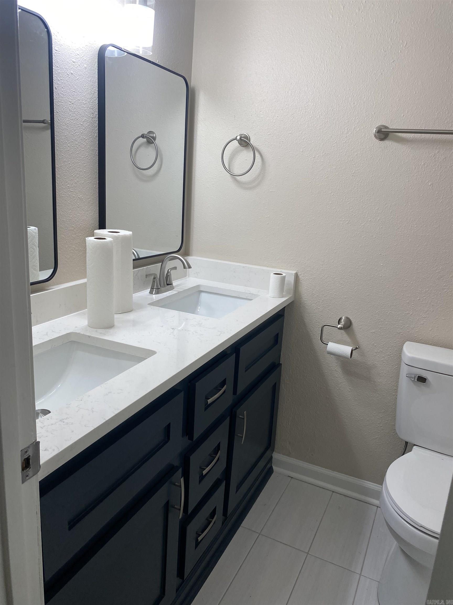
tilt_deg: -14.3
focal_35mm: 26
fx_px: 454
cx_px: 226
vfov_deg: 67.3
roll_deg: -4.9
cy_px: 302
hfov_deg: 53.1
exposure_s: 1/120
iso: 80
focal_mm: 4.25
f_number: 1.8
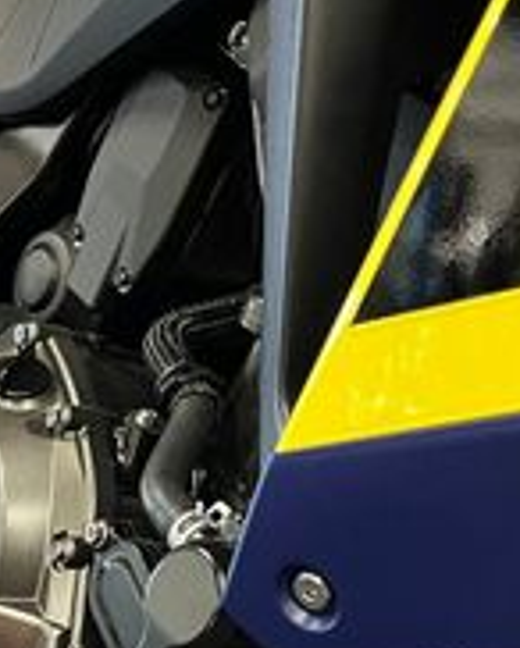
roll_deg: +2.4
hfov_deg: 17.0
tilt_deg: -22.7
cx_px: 18
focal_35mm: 89
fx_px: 1709
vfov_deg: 20.7
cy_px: 669
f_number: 1.6
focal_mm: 5.1
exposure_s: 1/25
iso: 640
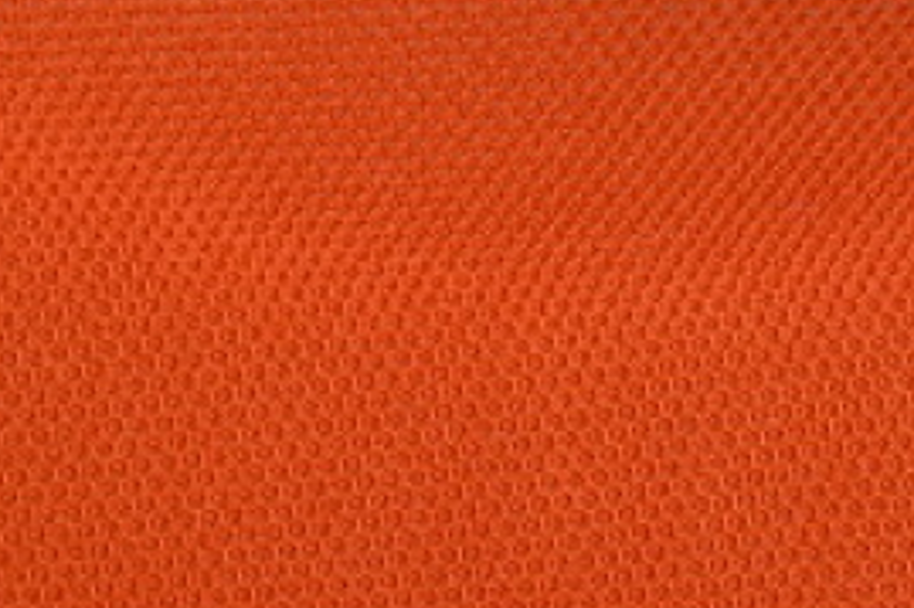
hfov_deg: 6.8
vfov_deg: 4.5
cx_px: 370
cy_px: 686
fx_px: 7637
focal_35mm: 301
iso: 160
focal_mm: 50
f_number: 7.1
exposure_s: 1/60
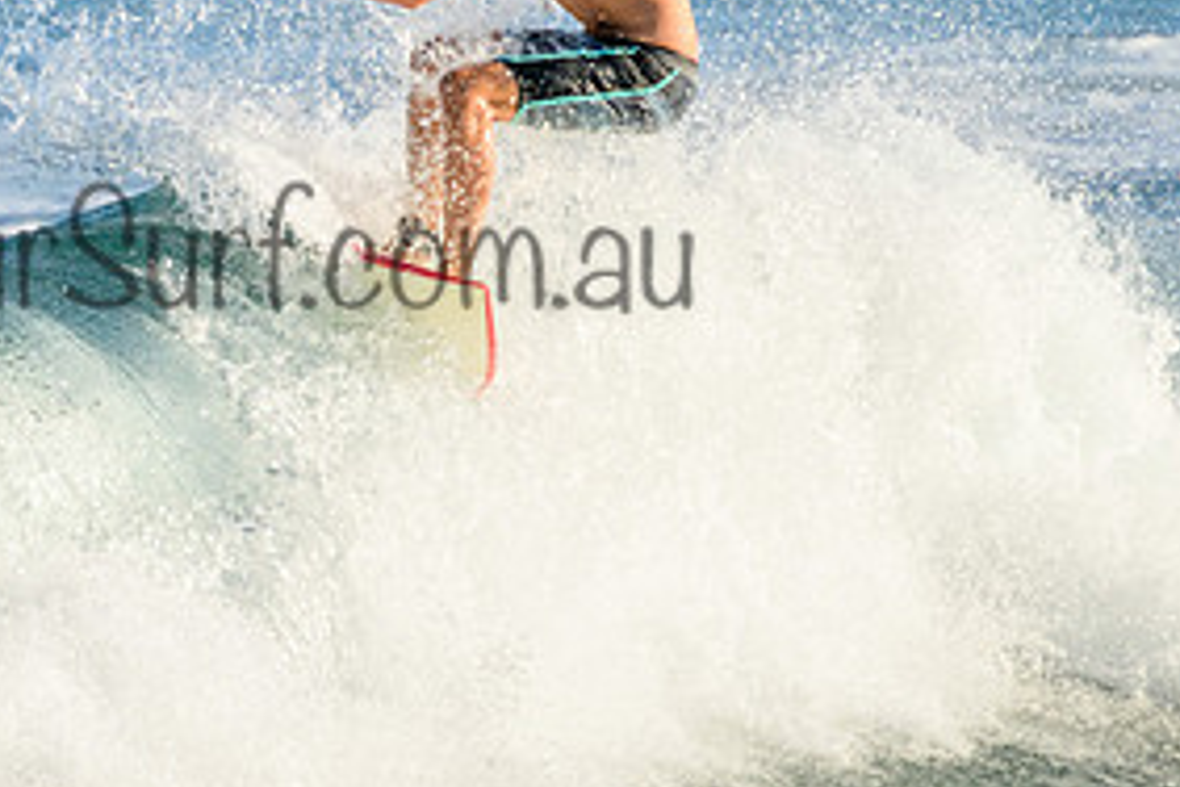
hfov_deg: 1.3
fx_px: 53882
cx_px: 251
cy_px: 211
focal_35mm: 1644
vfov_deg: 0.8
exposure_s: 1/2000
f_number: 11
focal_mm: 800
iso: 1100
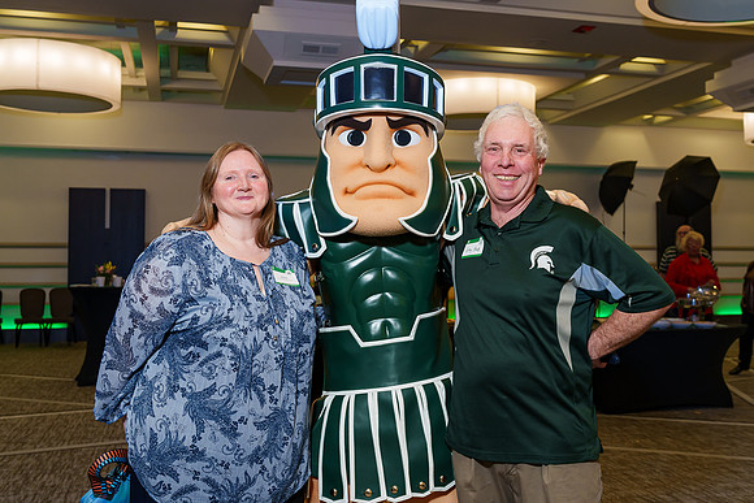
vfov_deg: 34.7
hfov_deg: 50.2
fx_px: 805
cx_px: 387
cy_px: 238
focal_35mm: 38
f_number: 4.5
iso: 800
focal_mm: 35
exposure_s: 1/125
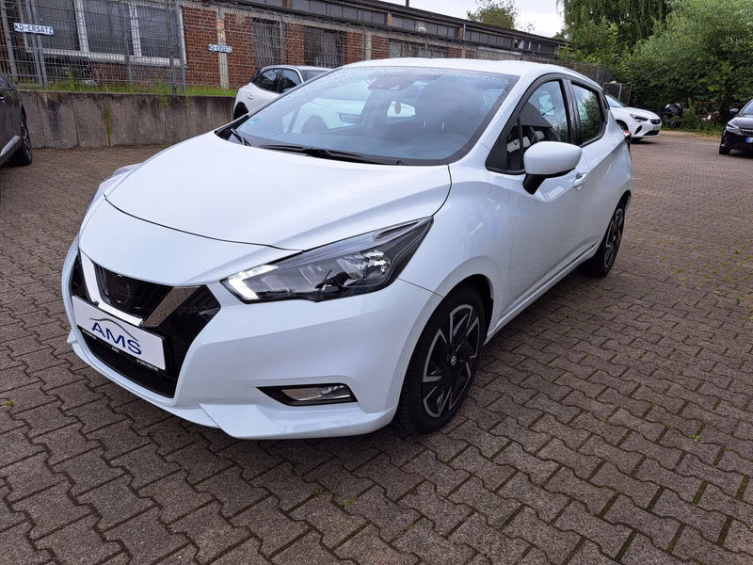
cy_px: 282
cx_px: 376
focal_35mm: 24
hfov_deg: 71.6
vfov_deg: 56.8
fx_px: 522
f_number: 1.8
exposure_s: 1/268
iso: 50
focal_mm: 5.23
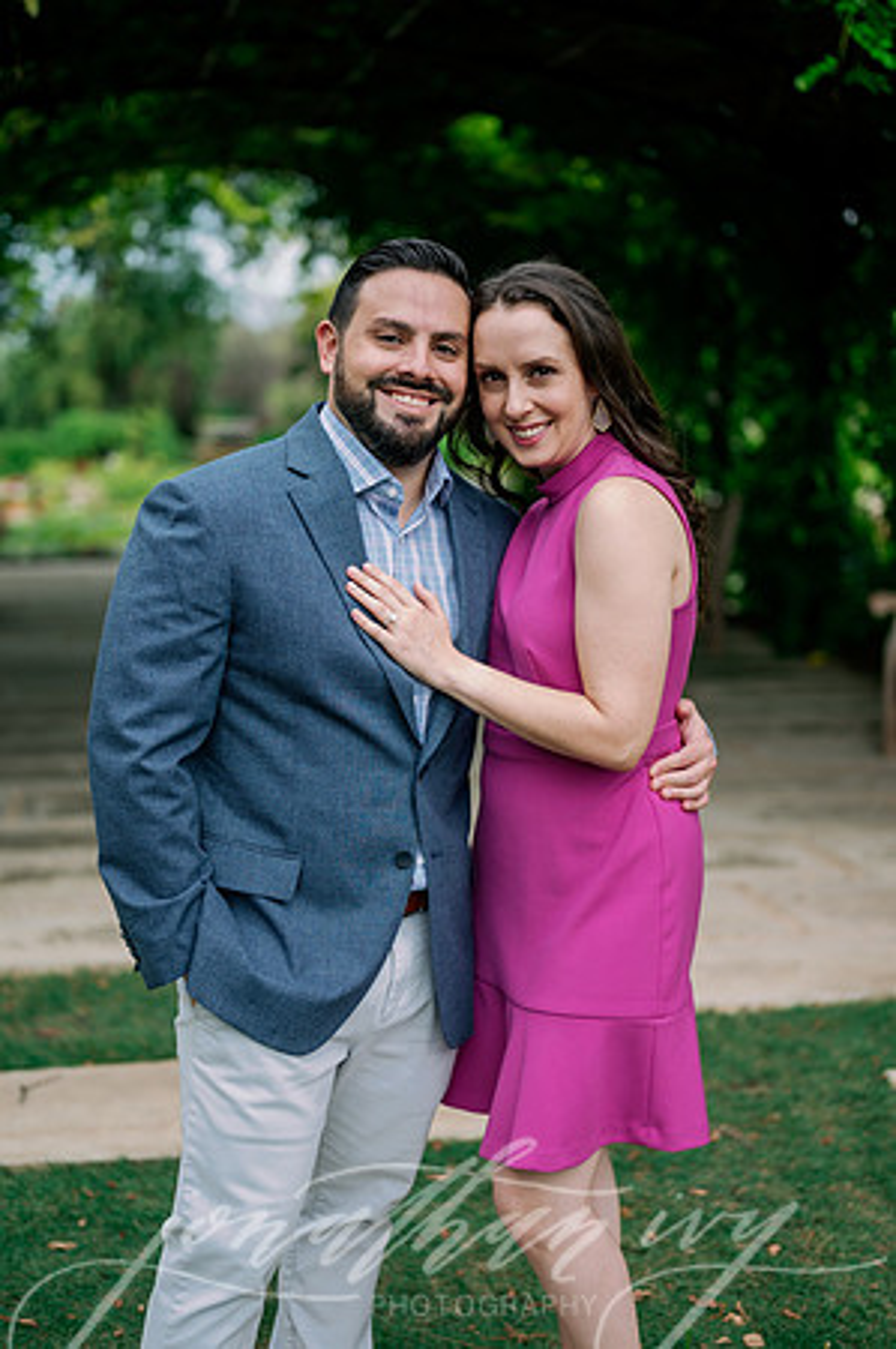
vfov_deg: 39.6
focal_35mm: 50
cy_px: 674
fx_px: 1871
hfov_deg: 26.9
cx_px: 448
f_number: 2
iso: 160
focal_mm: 50
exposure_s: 1/500
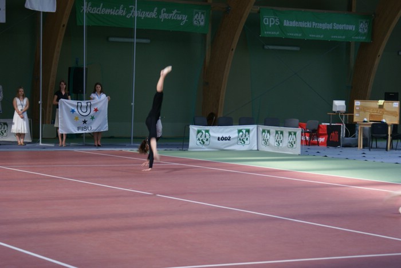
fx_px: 1171
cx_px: 200
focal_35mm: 105
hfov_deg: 19.4
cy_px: 134
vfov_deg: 13.1
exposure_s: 1/40
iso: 200
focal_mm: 70
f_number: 5.6
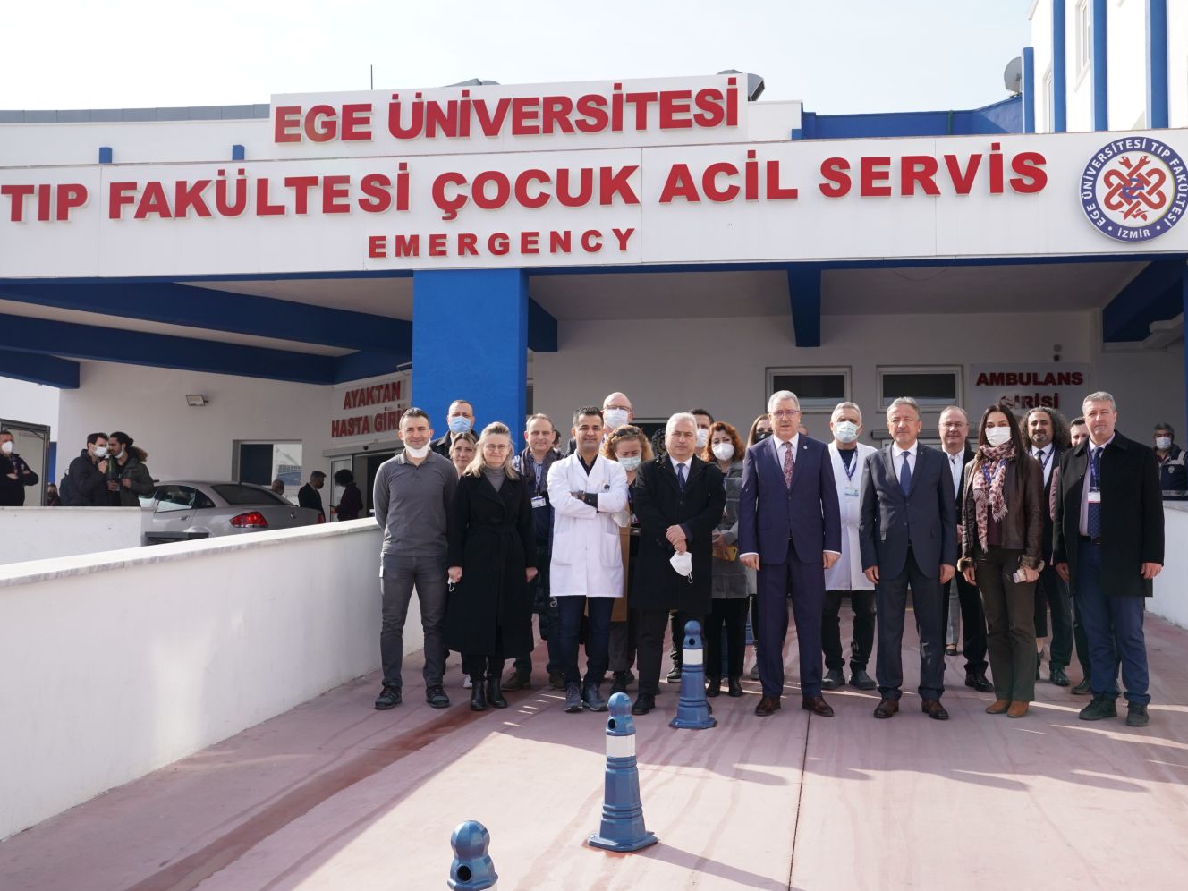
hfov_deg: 48.9
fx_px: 1304
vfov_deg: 37.7
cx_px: 663
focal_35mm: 38
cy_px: 446
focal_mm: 35
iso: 640
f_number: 11
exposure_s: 1/400
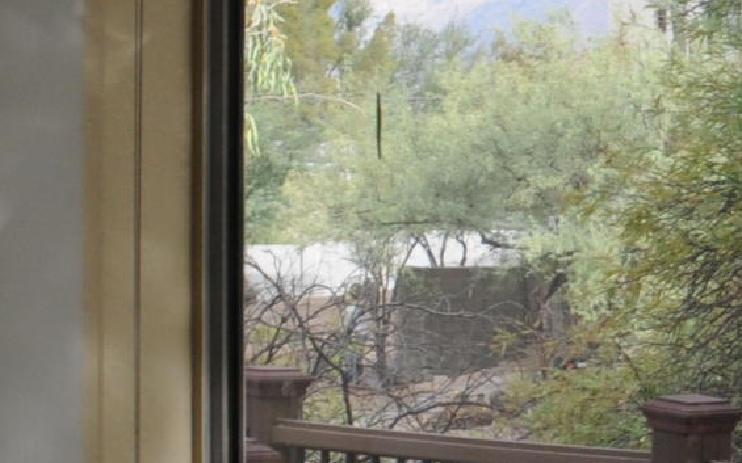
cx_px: 1169
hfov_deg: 13.4
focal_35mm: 146
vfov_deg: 9.0
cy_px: 214
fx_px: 2952
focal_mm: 18
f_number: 11
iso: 220
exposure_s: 1/60
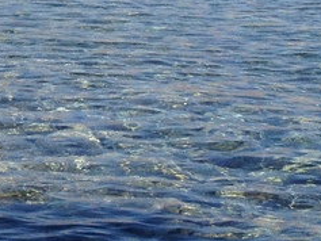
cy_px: -185
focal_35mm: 177
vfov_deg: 8.1
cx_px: -386
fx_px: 1642
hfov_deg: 10.1
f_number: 2.4
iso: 50
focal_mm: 4.28
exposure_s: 1/1577
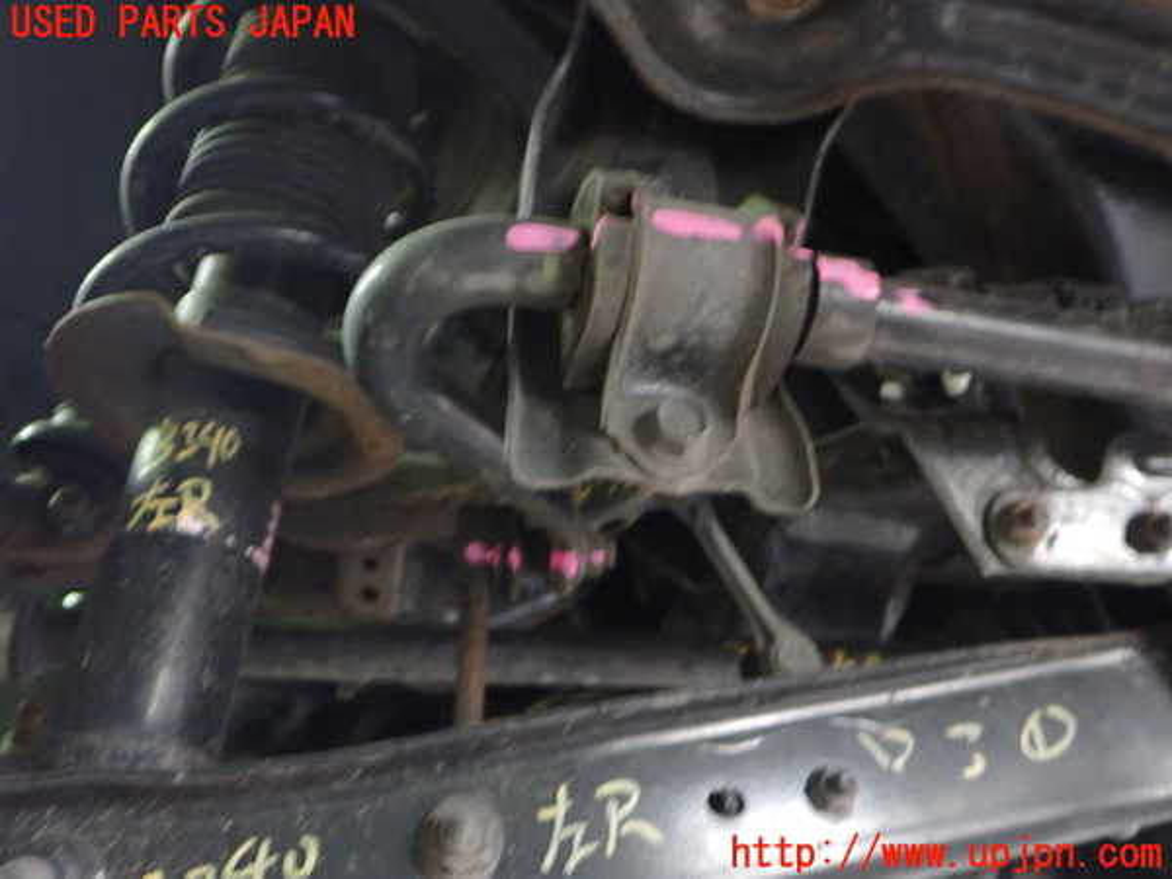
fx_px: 1016
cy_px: 440
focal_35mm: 30
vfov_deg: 46.8
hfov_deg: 60.0
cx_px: 586
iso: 800
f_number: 2.3
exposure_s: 1/20
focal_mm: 5.4
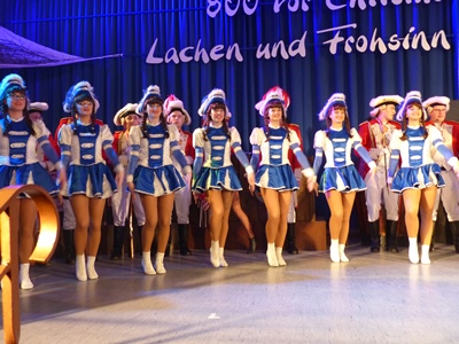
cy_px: 172
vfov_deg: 41.8
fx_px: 451
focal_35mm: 34
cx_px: 230
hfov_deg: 54.0
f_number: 2.8
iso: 400
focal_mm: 6.2
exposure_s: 1/40
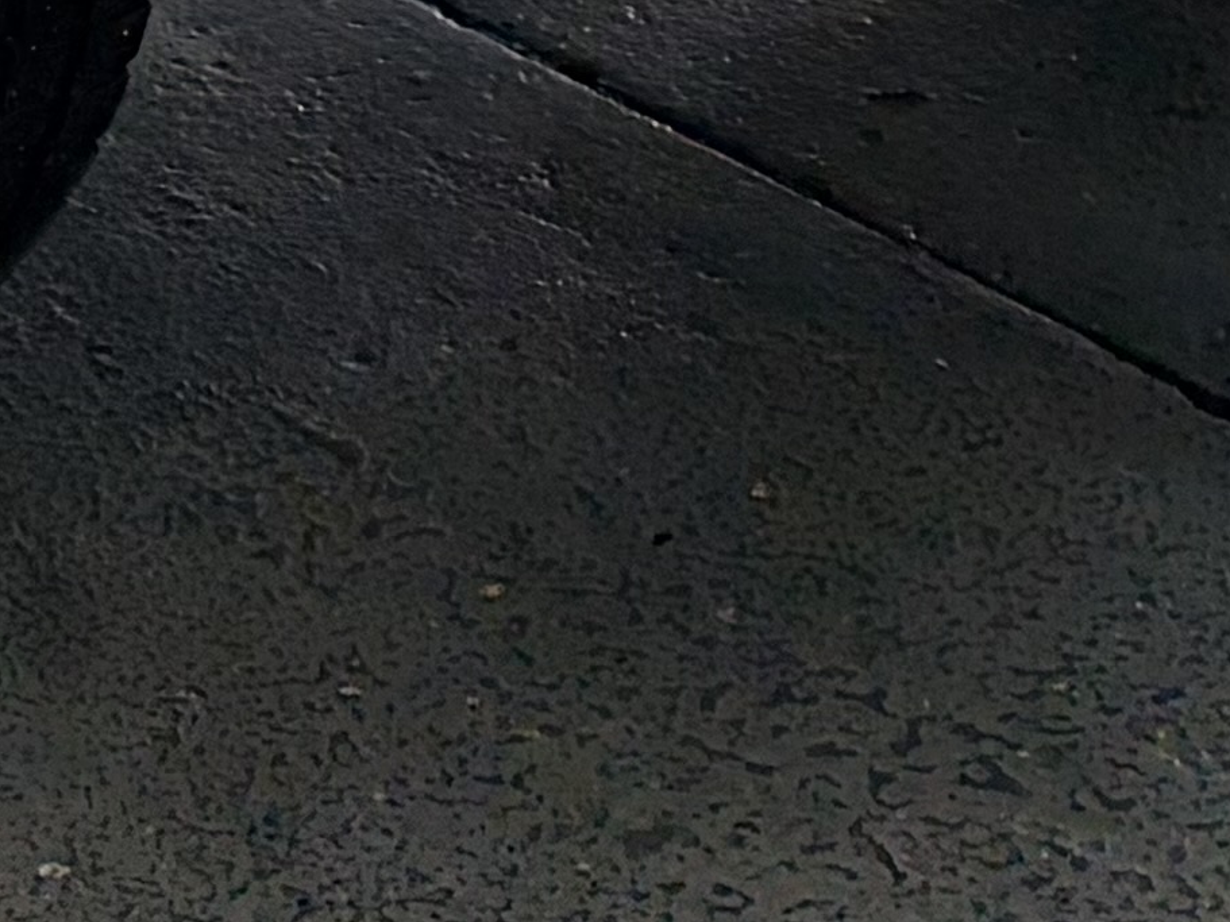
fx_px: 5791
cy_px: -1627
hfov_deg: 12.1
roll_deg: +0.1
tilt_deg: -10.2
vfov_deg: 8.1
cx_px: 262
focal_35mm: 163
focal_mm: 5.96
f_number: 1.6
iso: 200
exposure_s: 1/120
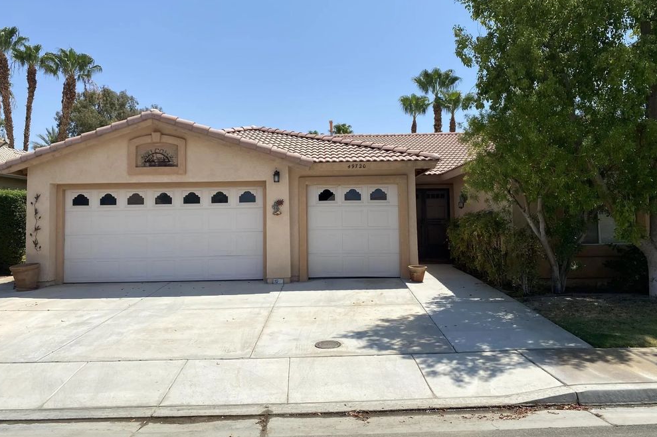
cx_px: 322
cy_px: 186
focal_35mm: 28
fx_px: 511
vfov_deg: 46.2
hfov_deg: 65.5
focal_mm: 4.25
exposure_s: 1/4115
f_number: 1.8
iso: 32
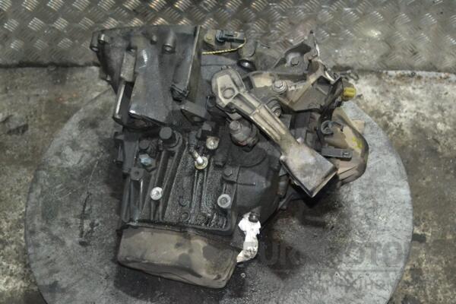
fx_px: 684
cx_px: 228
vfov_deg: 25.1
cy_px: 152
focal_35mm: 54
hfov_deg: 36.9
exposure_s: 1/60
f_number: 5
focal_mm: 36
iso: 2800
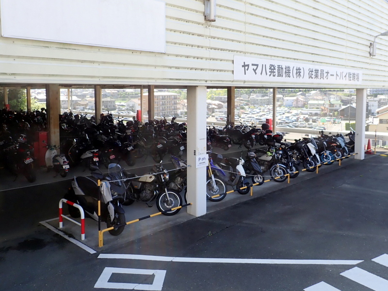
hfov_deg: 69.4
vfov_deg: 54.9
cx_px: 194
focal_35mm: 25
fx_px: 280
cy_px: 146
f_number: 2.8
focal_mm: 4.5
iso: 100
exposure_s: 1/320
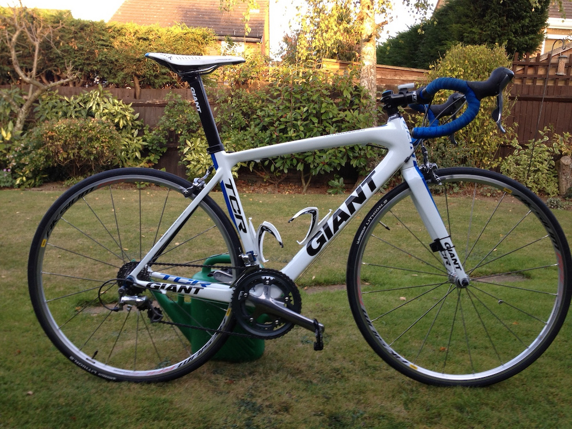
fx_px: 578
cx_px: 286
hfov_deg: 52.6
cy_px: 214
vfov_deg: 40.7
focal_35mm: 35
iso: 64
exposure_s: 1/60
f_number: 2.4
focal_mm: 4.28
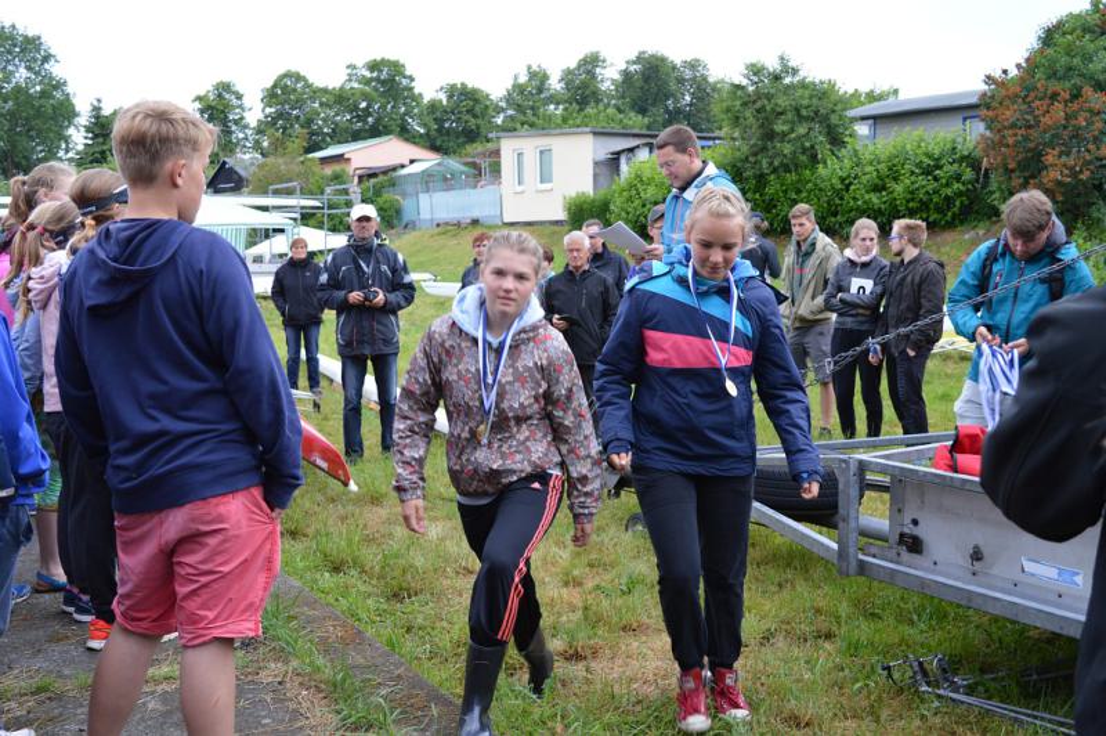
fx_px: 1151
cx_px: 553
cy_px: 368
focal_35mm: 38
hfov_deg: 51.3
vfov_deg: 35.4
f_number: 5.6
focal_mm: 25
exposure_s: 1/125
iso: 360
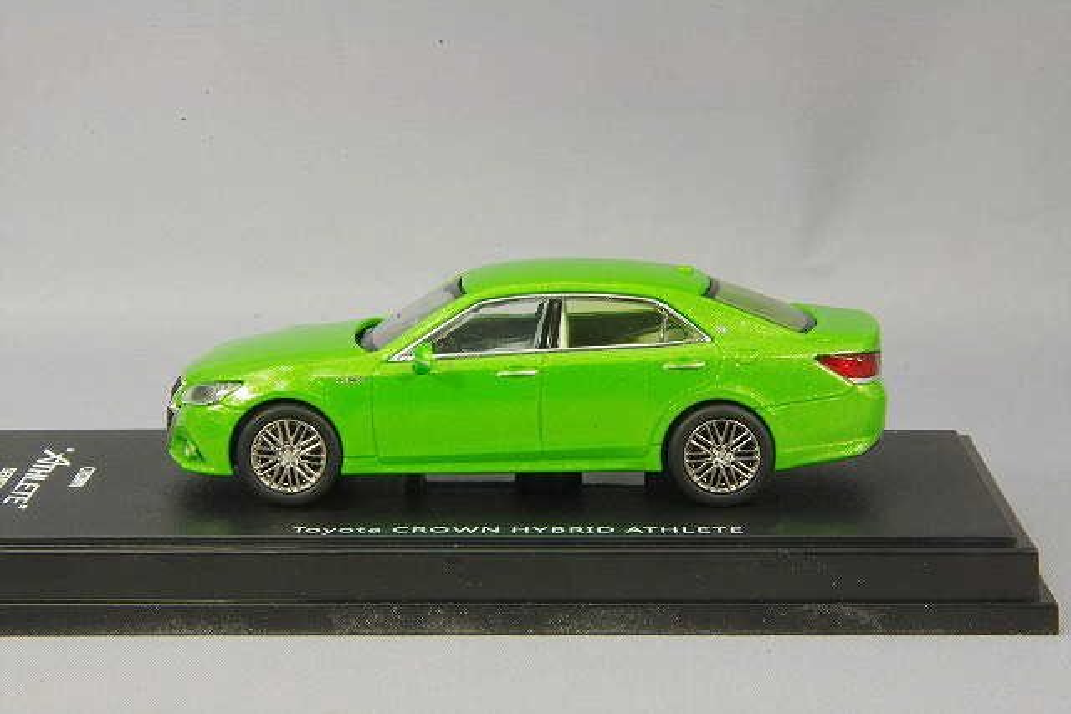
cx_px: 536
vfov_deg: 12.2
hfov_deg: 18.3
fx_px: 3333
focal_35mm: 112
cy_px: 357
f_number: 32
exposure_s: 1
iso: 400
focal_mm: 75
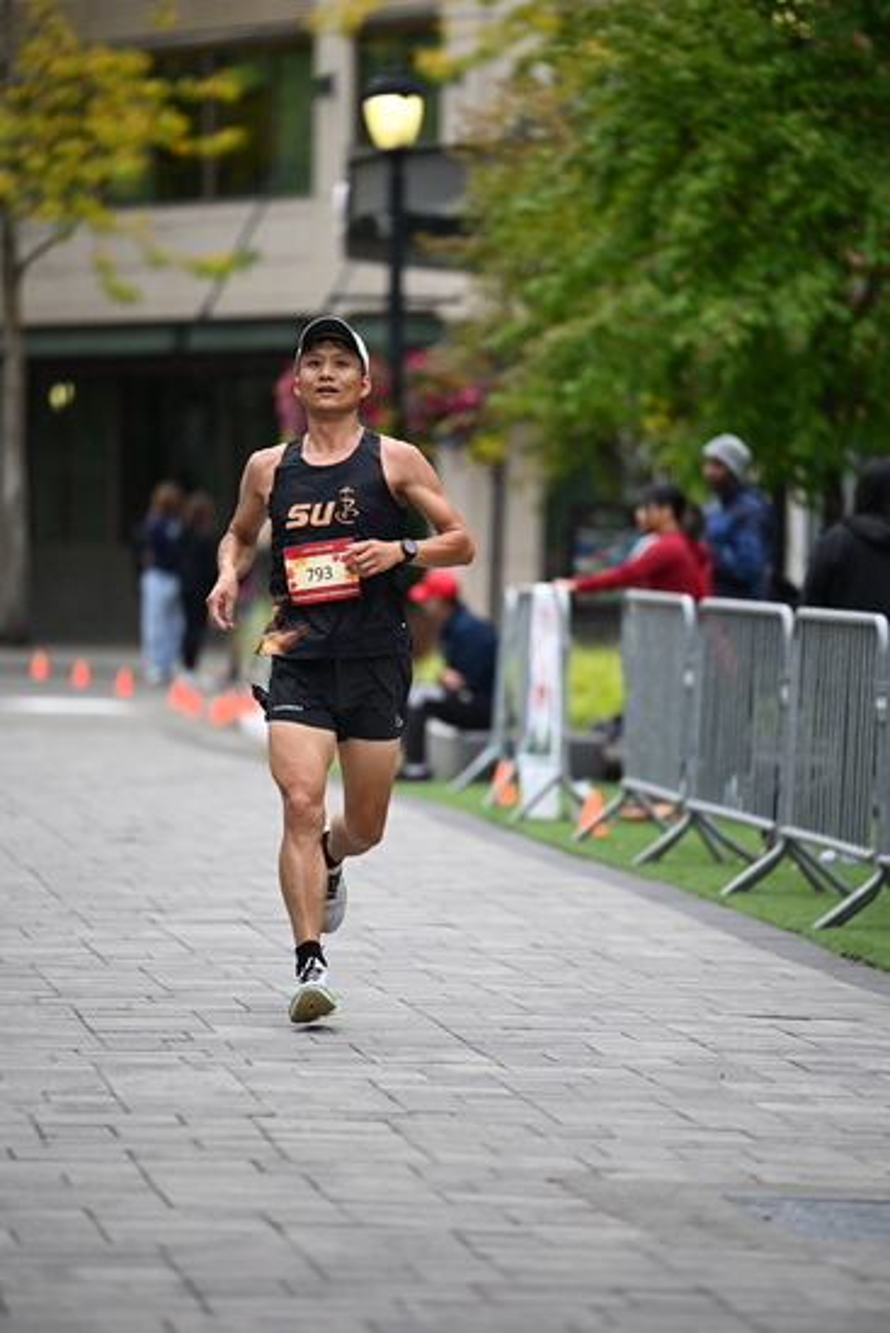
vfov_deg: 10.3
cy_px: 666
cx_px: 445
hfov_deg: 6.9
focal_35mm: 200
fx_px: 7411
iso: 1250
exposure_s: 1/2500
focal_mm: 200
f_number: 2.8
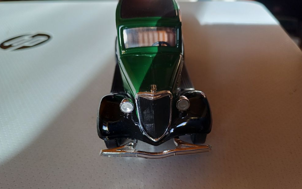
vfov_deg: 46.0
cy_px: 91
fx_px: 222
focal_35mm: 27
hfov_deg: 68.4
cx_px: 153
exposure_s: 1/209
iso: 50
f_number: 1.8
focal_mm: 4.65
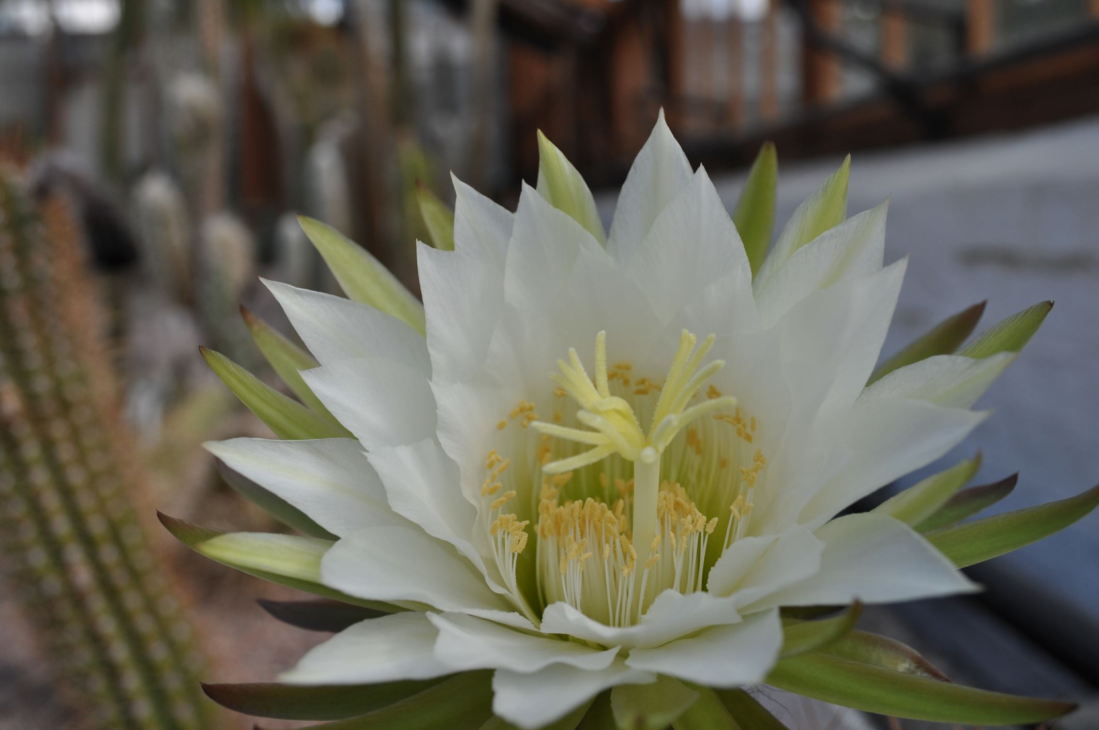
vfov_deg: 34.1
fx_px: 1189
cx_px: 550
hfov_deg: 49.6
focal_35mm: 39
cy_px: 365
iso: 200
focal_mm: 26
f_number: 8
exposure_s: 1/250
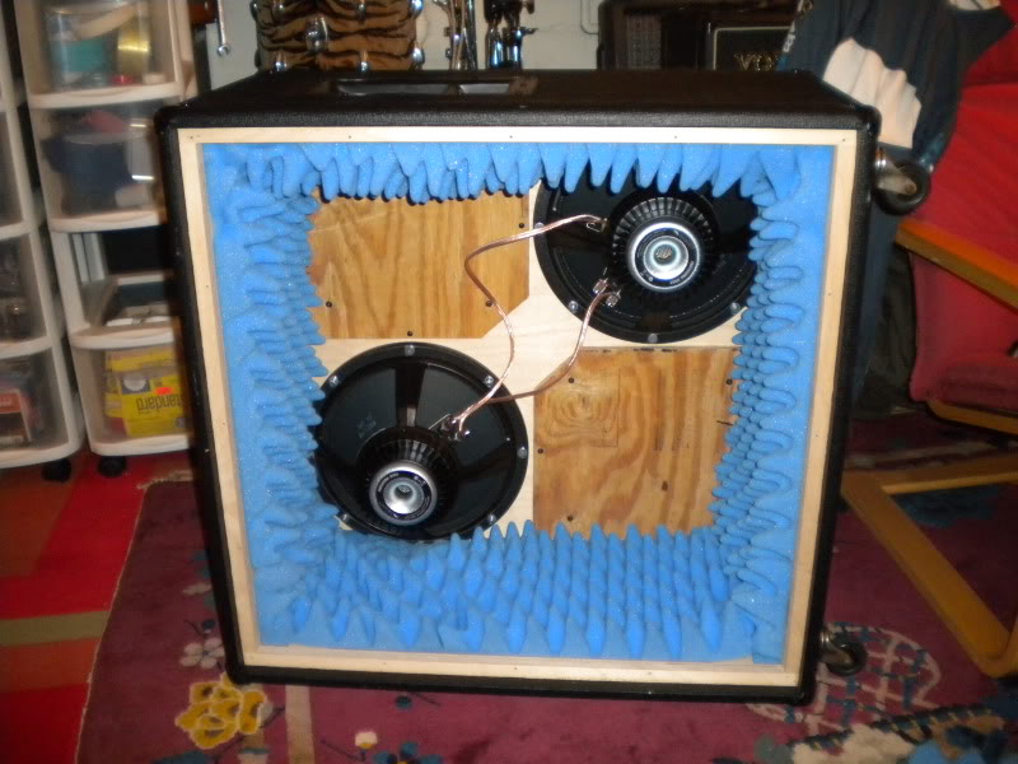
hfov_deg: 52.6
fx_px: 1029
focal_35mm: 35
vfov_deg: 40.7
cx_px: 509
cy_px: 382
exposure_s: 1/30
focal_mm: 6.3
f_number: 3.1
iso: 400
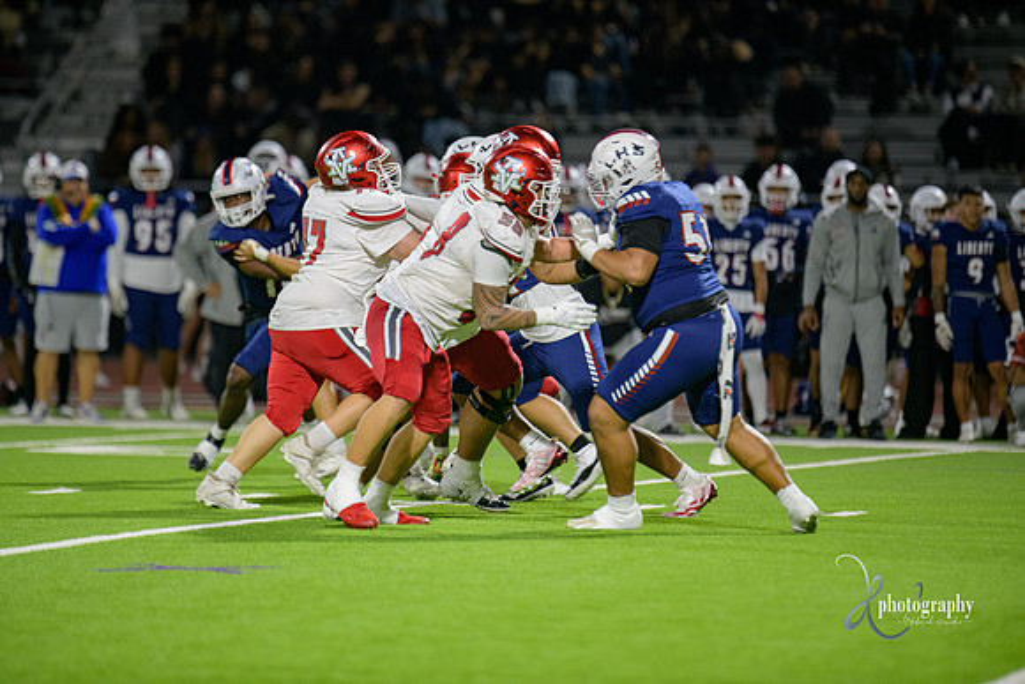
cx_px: 512
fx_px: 8543
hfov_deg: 6.9
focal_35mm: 300
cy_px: 342
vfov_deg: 4.6
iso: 2000
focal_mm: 300
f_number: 2.8
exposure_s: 1/250
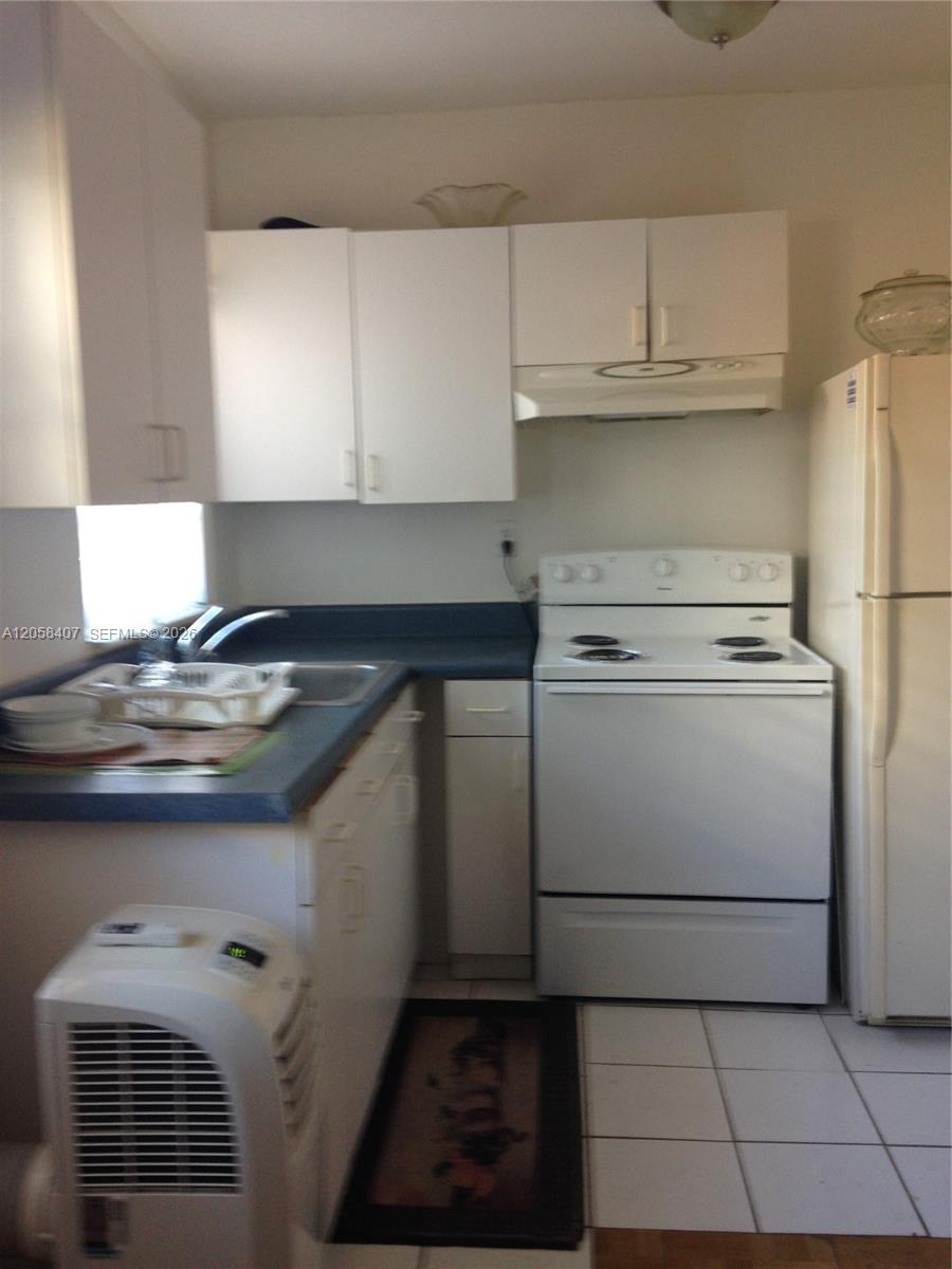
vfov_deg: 55.4
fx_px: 1210
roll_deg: +0.3
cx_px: 476
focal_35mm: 33
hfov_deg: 42.9
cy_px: 634
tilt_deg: -7.7
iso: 64
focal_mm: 4.12
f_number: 2.4
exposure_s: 1/20
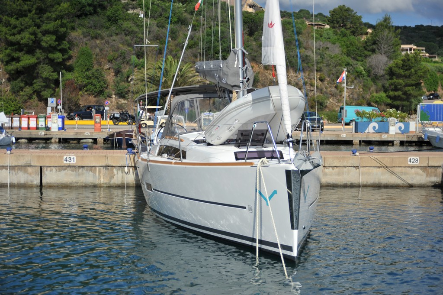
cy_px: 148
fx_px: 762
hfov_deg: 32.4
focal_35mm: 62
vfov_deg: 21.9
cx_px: 222
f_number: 4.5
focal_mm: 62
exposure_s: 1/4000
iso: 200
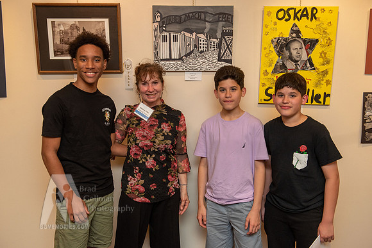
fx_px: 434
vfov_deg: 31.9
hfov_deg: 46.4
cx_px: 186
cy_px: 124
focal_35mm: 42
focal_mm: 42
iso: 1000
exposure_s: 1/100
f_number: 5
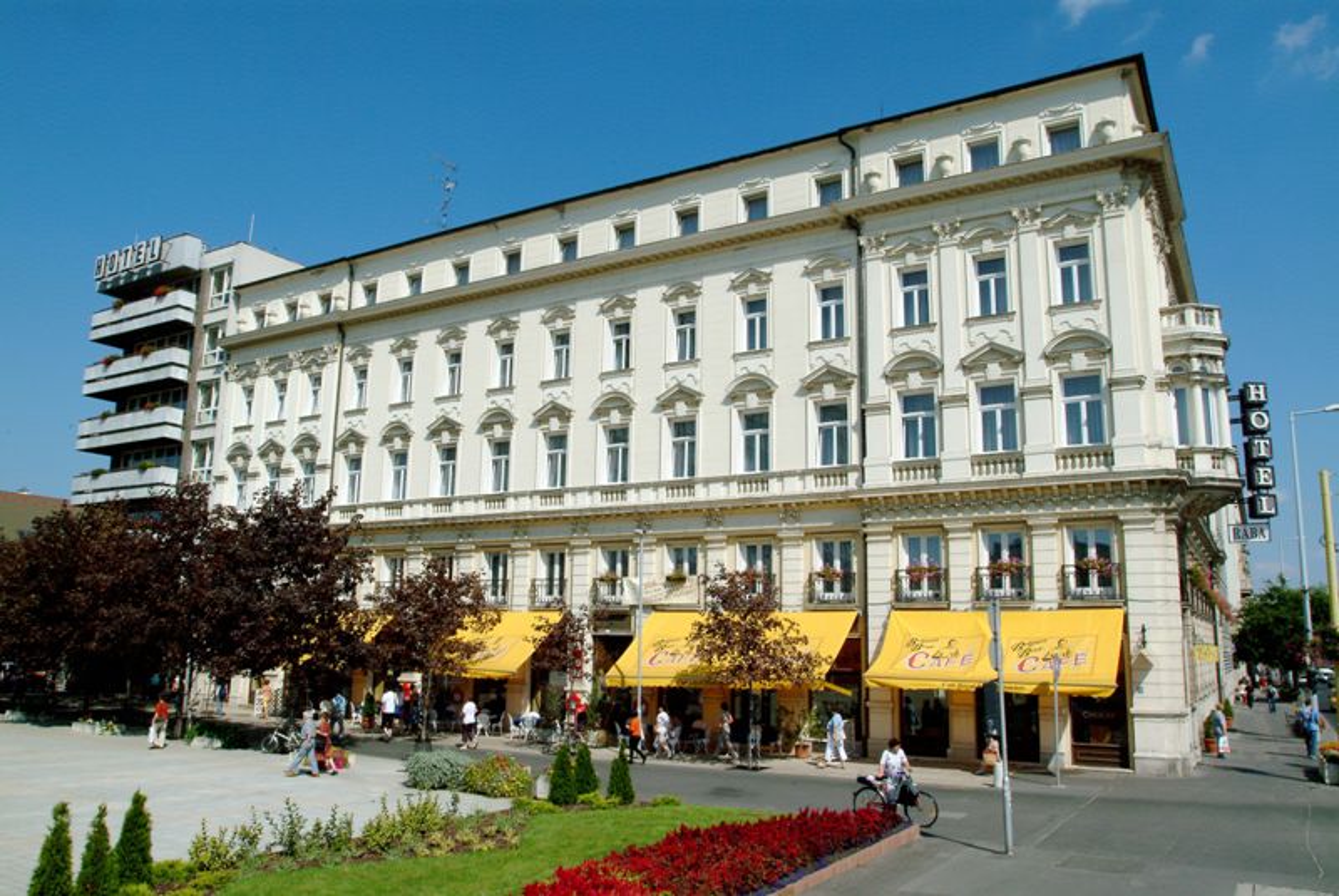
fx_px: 949
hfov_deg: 70.4
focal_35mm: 26
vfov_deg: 50.5
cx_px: 670
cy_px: 448
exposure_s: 1/350
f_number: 16
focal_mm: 17
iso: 400
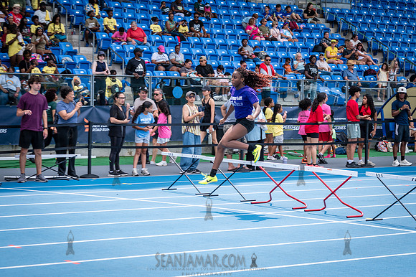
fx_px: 1128
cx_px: 252
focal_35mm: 98
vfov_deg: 14.0
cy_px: 162
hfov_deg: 20.9
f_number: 5
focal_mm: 77
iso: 100
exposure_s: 1/400
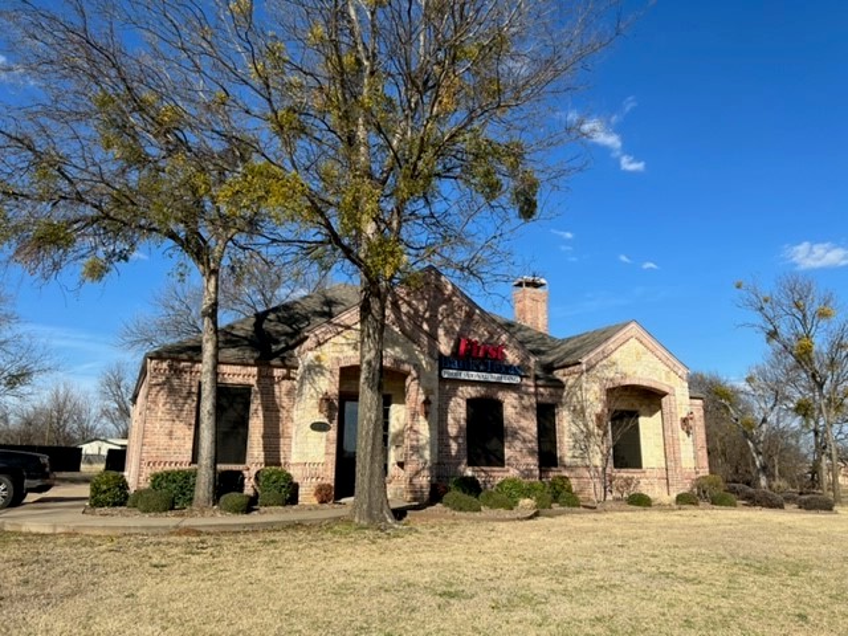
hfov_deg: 67.3
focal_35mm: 26
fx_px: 637
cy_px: 318
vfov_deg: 53.1
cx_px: 424
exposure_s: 1/4630
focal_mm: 5.7
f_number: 1.5
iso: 50
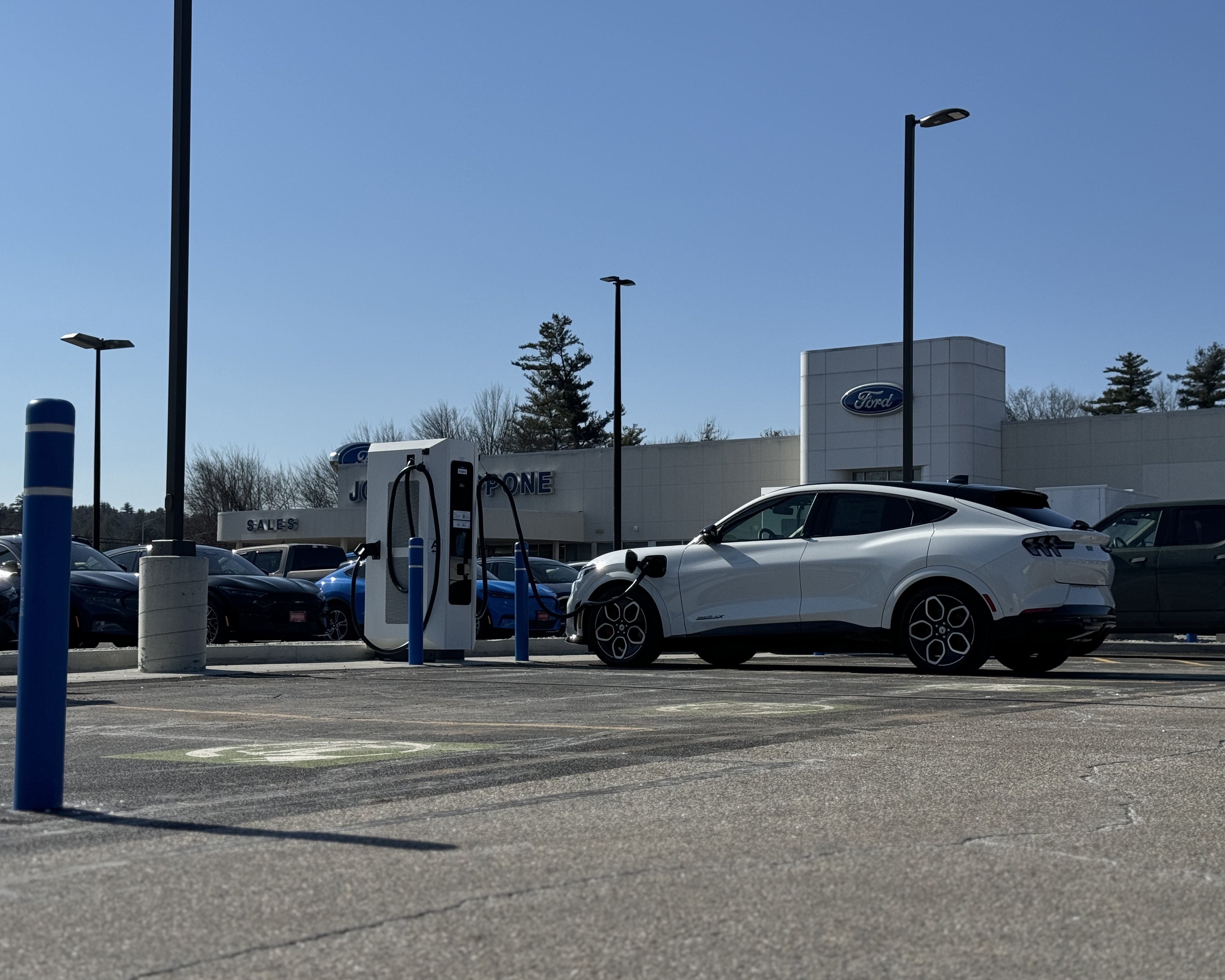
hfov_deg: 36.7
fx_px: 1849
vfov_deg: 29.7
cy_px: 492
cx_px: 592
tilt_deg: +3.5
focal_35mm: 51
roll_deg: -0.6
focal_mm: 6.86
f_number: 1.78
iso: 64
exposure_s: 1/7937
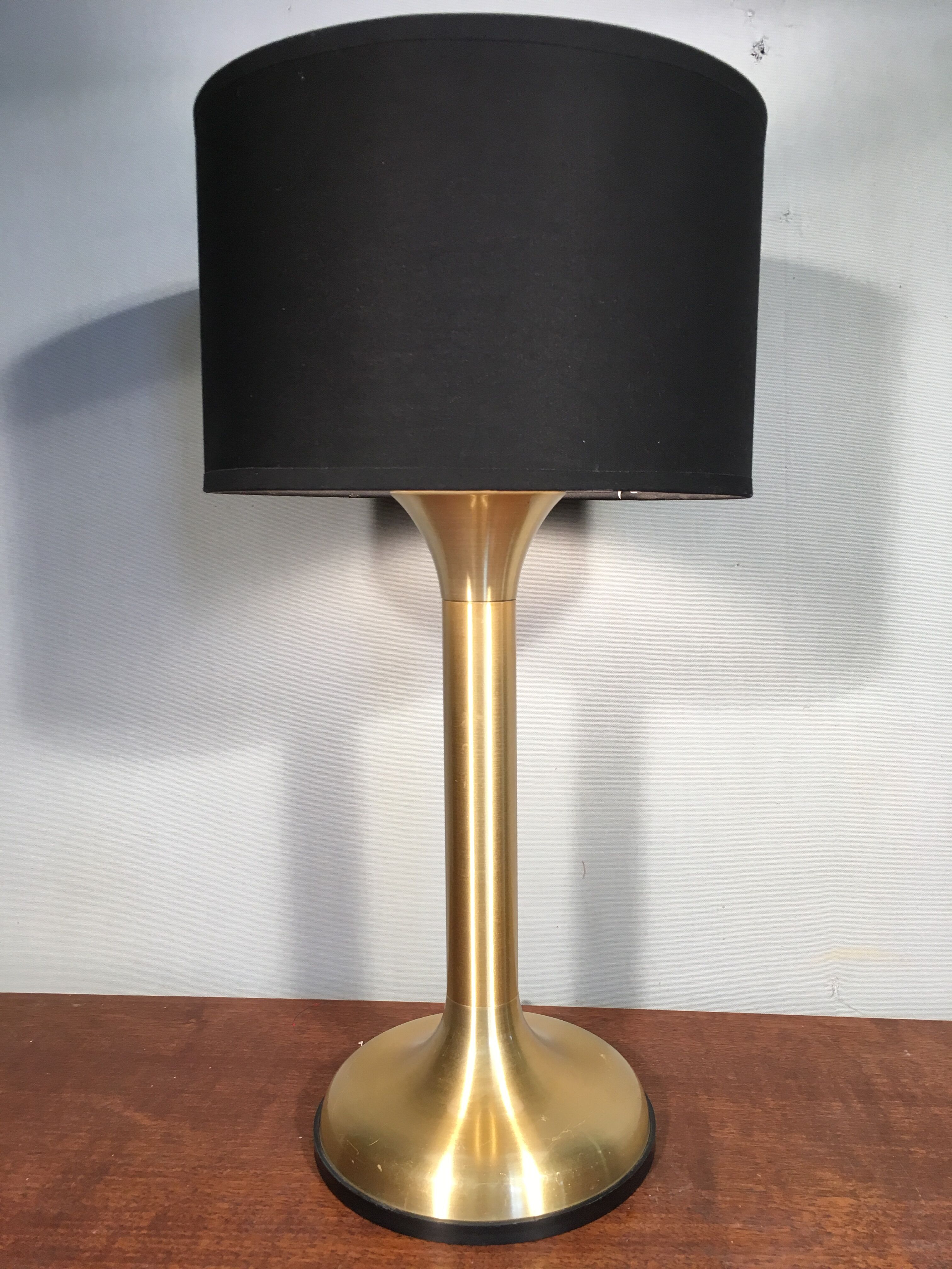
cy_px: 634
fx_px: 1063
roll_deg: +1.6
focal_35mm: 29
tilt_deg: -6.8
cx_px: 476
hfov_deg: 48.2
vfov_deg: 61.7
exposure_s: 1/33
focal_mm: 4.15
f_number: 2.2
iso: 40
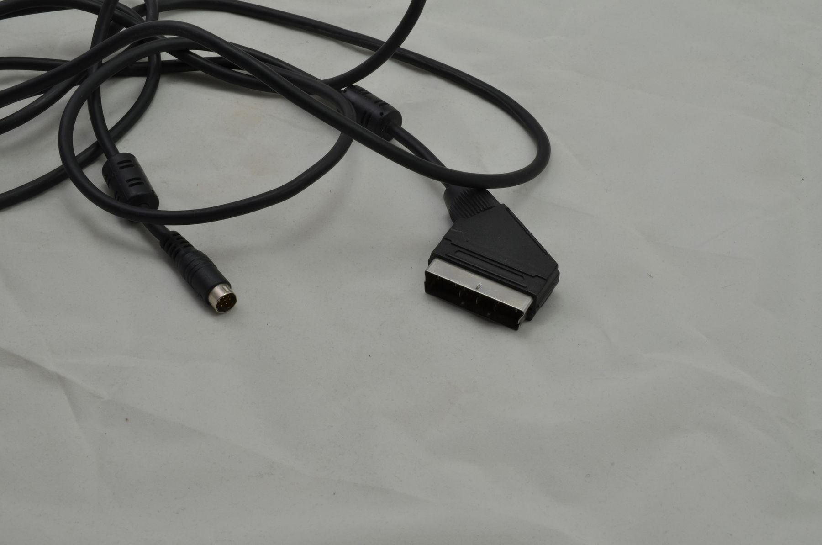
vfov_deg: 22.5
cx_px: 411
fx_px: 1367
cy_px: 272
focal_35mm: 60
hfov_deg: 33.5
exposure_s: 1/3
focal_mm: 40
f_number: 20
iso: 100
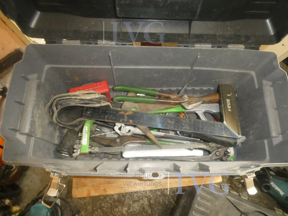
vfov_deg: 56.8
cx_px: 144
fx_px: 200
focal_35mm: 24
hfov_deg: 71.6
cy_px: 108
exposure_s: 1/60
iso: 800
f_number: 3.3
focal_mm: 4.3
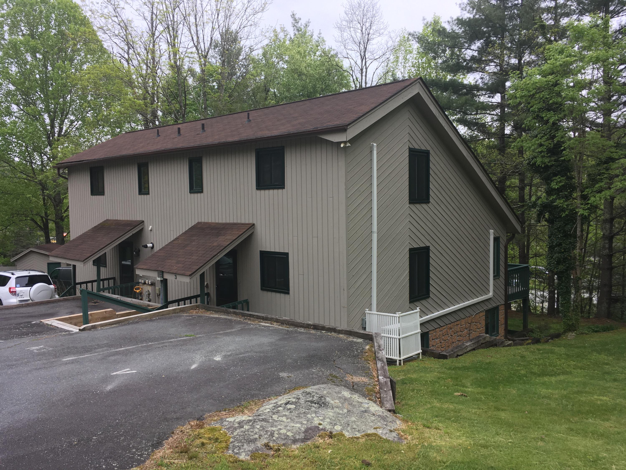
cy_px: 235
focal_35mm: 29
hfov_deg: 61.7
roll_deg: +0.0
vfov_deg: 48.2
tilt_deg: -4.6
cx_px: 313
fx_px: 524
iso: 25
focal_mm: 4.15
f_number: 2.2
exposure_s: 1/120
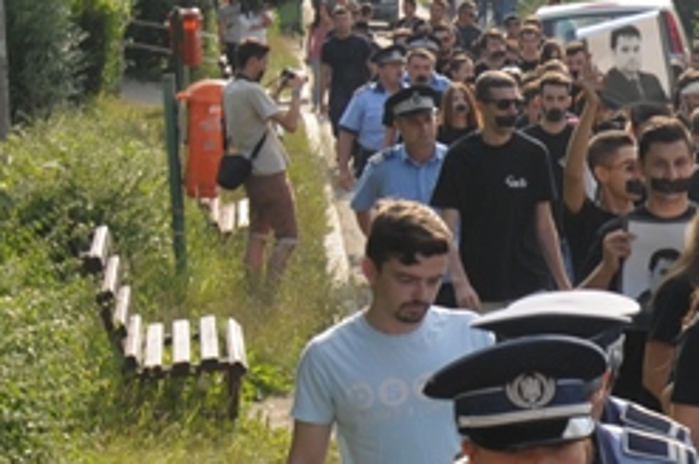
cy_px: 371
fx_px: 3374
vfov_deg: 7.9
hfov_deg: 10.9
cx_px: 1367
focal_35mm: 174
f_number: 5.6
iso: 200
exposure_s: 1/320
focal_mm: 28
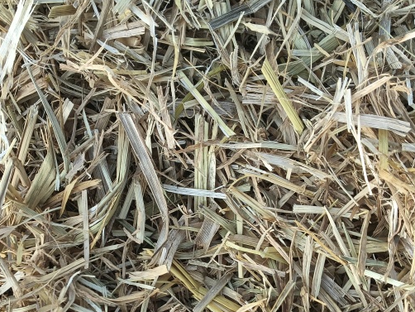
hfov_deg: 43.5
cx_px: 154
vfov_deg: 32.8
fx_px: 516
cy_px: 243
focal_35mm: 43
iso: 50
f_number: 1.8
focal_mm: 3.61
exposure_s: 1/126
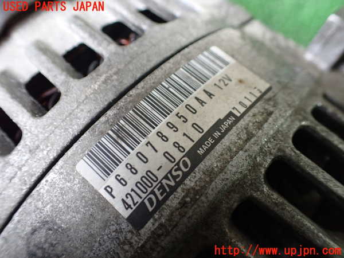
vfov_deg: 46.8
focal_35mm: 30
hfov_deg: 60.0
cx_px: 172
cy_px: 129
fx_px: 298
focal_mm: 5.4
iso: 800
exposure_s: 1/100
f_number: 2.3
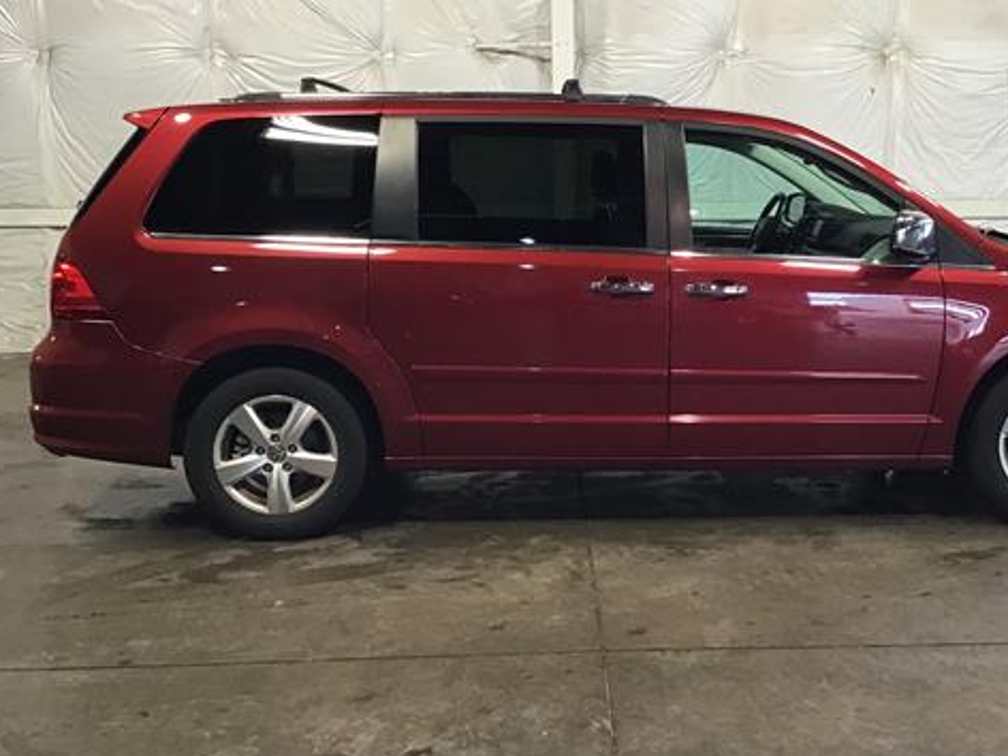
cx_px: 602
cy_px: 308
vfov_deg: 34.3
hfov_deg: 44.6
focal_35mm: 42
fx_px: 1223
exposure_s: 1/30
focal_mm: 3.3
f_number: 2.4
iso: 80
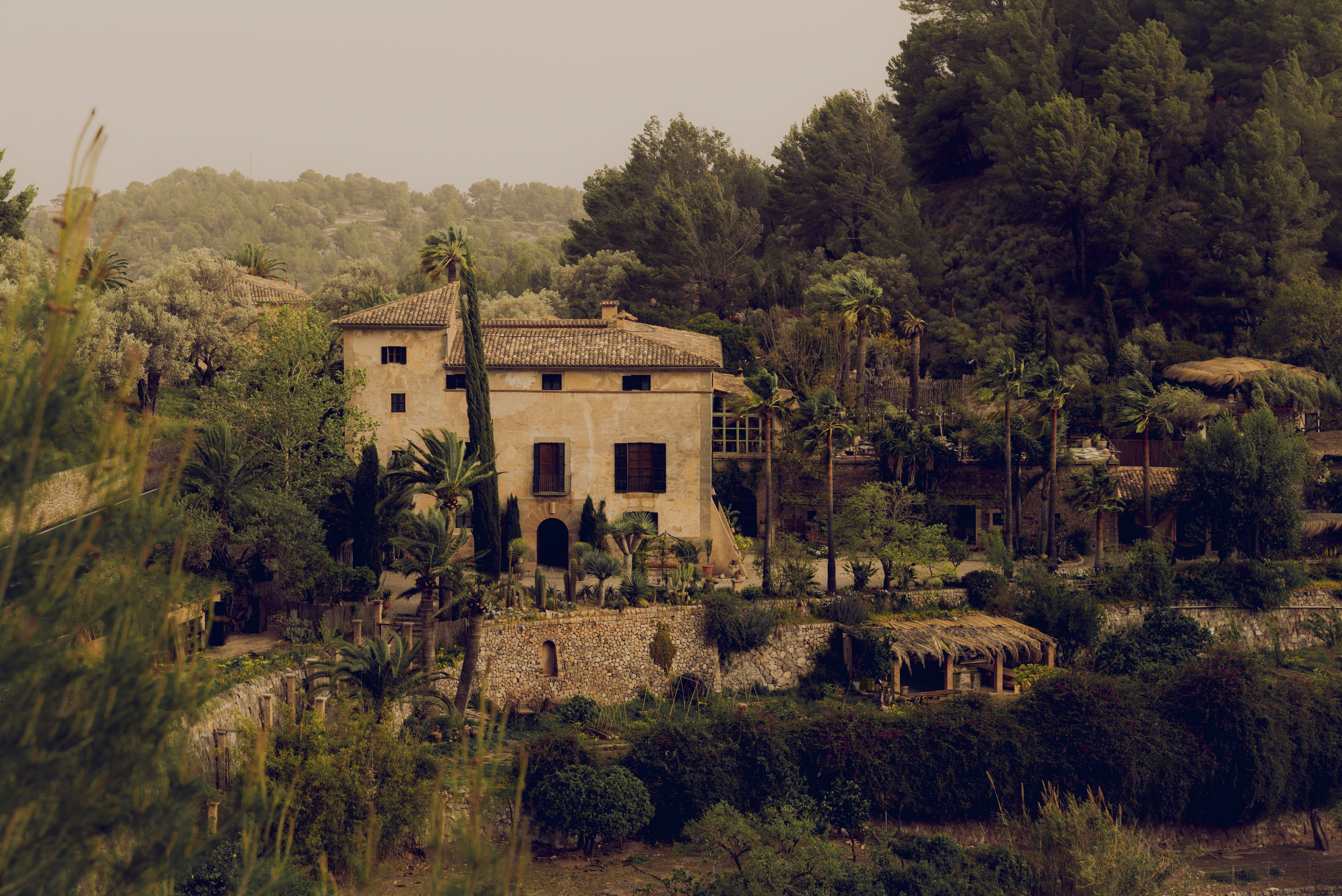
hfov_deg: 24.8
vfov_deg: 16.7
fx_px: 3057
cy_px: 448
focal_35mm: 82
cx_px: 671
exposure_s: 1/160
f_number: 8
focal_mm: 82
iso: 100
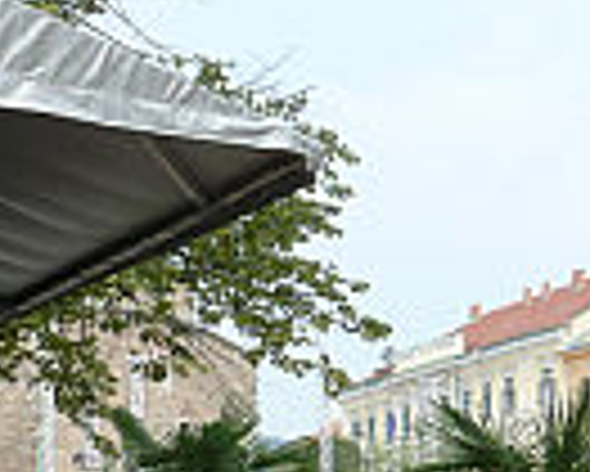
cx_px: 964
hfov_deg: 14.9
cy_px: 378
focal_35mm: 117
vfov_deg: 13.1
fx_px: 2045
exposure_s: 1/320
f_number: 5.6
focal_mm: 7.4
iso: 100
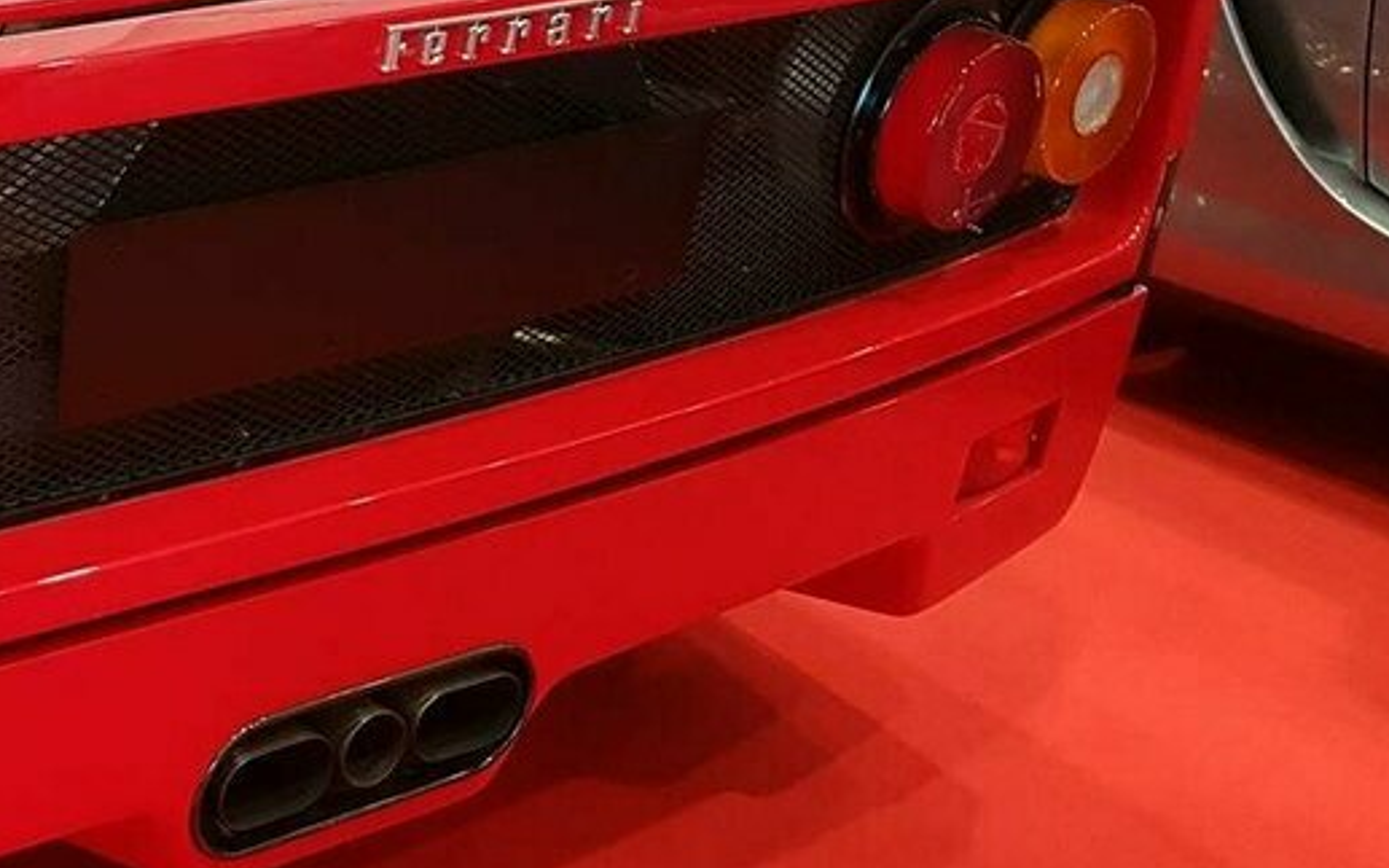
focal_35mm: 64
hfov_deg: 28.6
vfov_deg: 20.2
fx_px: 2422
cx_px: -199
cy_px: 253
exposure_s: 1/20
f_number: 1.7
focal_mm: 4.2
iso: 200
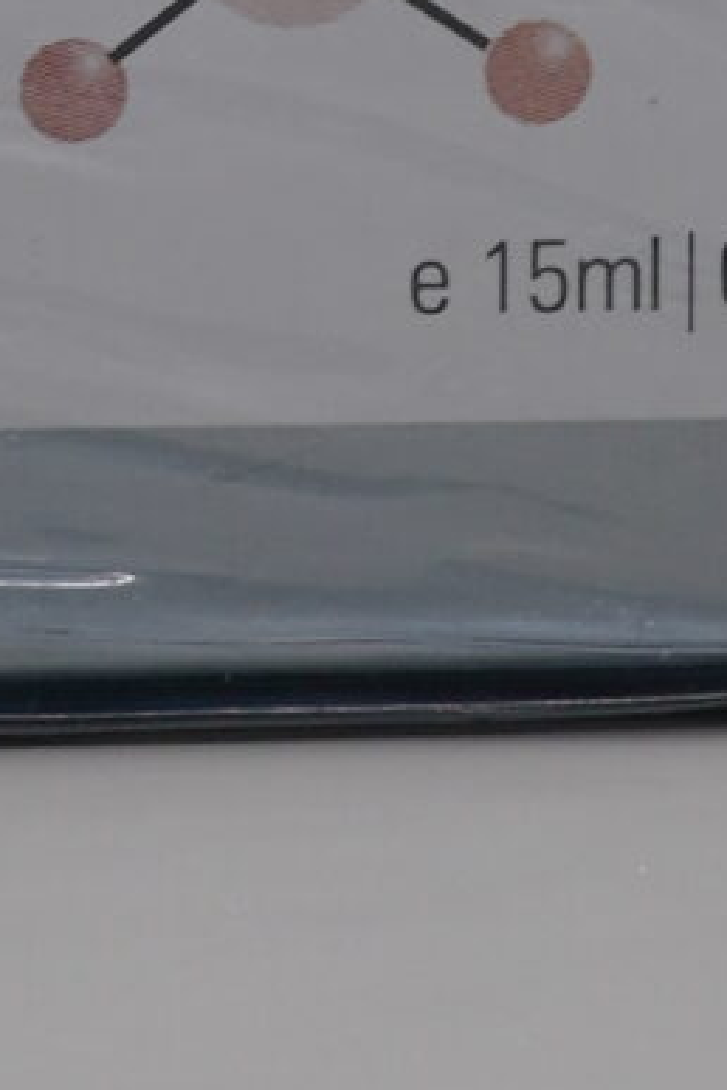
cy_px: -1563
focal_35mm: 238
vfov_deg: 8.0
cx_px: -52
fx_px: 7209
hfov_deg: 5.8
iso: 200
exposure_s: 1/80
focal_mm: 24
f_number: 6.3
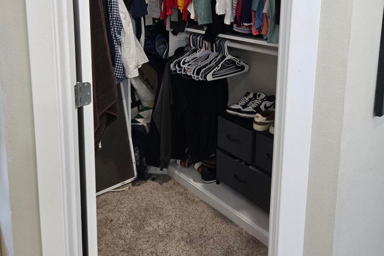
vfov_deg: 39.1
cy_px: 41
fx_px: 341
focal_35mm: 32
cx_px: 192
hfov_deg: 58.7
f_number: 1.8
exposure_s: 1/120
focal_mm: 5.4
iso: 250
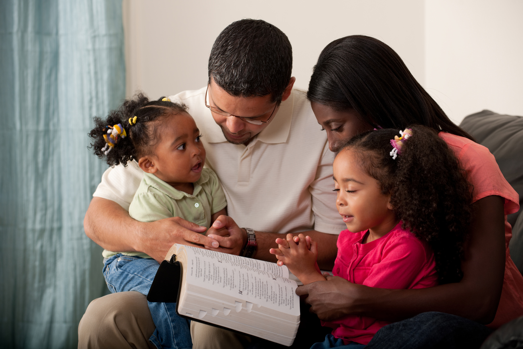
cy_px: 174
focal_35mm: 120
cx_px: 262
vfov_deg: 11.4
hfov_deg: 17.1
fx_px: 1743
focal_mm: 120
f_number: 5
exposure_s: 1/200
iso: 100
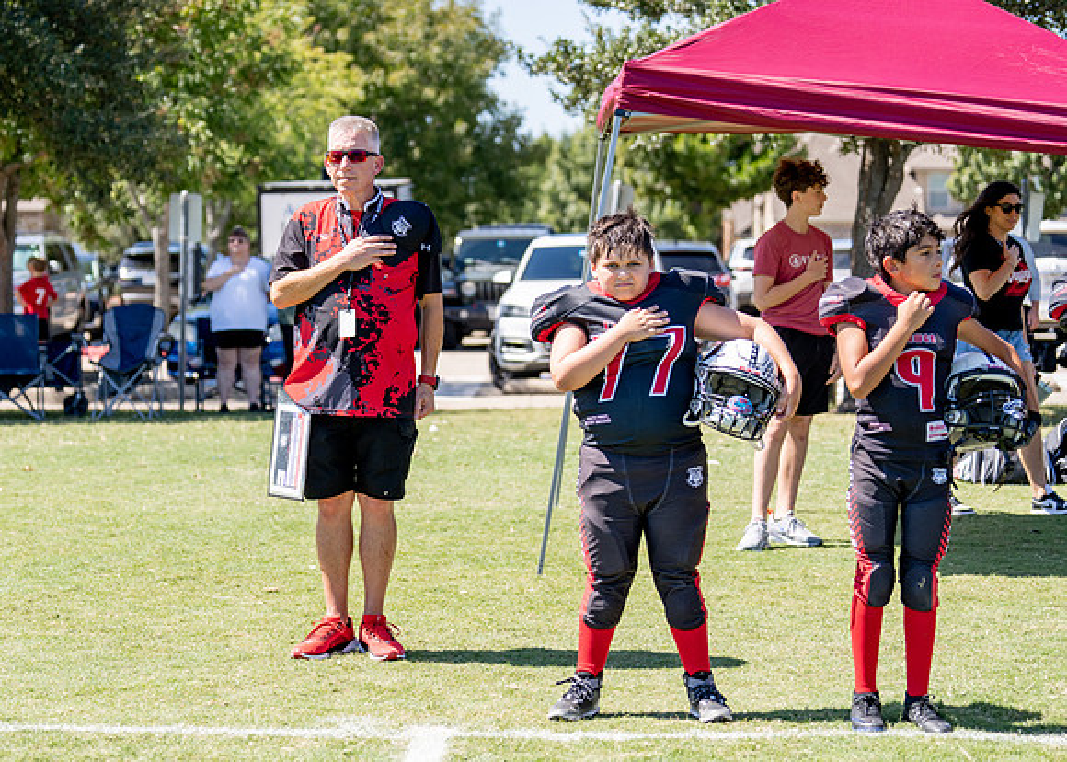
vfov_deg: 16.4
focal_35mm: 87
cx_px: 388
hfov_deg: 22.7
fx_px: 2649
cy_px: 360
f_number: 2.8
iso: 100
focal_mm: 70
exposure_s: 1/1250
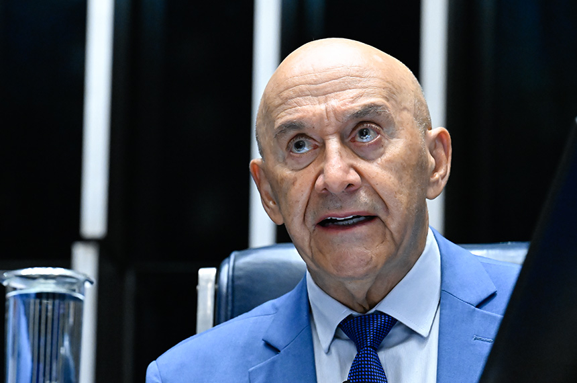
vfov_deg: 4.6
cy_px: 192
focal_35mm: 300
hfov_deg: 6.9
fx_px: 4799
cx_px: 288
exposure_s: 1/125
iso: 6400
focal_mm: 200
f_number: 6.3
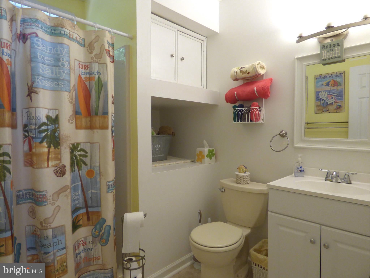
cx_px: 185
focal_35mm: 20
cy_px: 139
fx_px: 214
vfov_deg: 66.0
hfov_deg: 81.7
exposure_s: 1/60
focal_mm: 3.58
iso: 200
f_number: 2.8
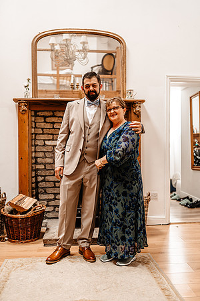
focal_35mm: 35
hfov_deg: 37.9
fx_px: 292
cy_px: 150
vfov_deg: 54.4
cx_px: 100
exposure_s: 1/200
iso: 250
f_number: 1.4
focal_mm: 35
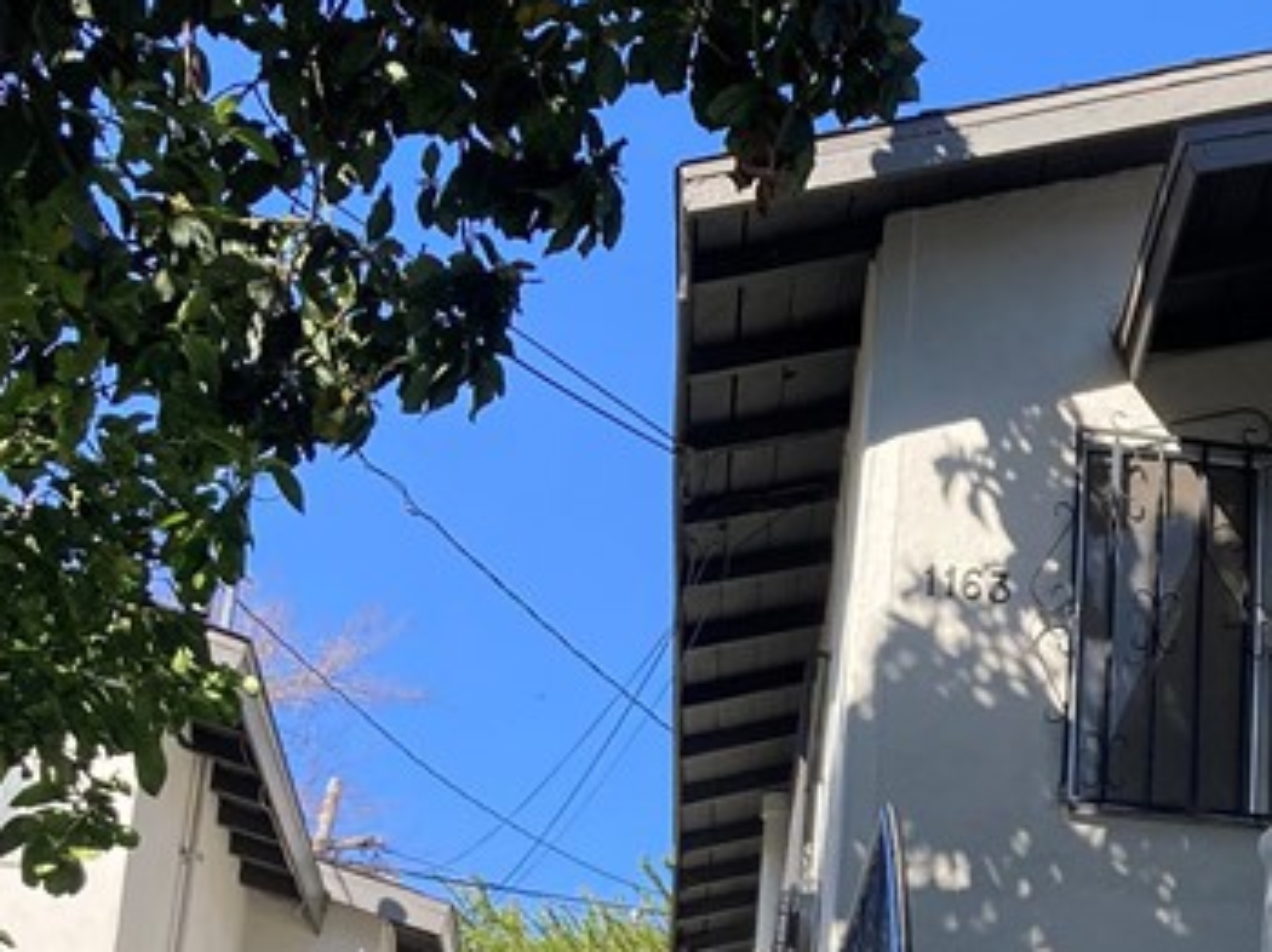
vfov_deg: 17.5
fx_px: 3011
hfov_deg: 22.3
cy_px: 981
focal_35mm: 82
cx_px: 1446
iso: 20
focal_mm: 3.99
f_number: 1.8
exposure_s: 1/685
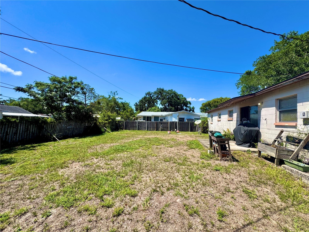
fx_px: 125
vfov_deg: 85.7
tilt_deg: +2.7
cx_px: 154
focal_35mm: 14
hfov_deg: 102.1
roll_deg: -3.2
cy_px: 116
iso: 50
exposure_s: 1/1477
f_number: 2.2
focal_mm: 2.22
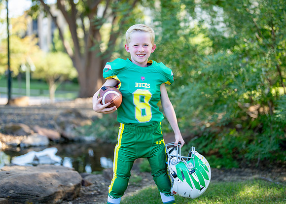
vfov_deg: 24.4
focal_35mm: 58
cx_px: 147
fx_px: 472
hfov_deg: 33.7
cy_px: 94
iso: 100
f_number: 1.2
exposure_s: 1/800
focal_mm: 50
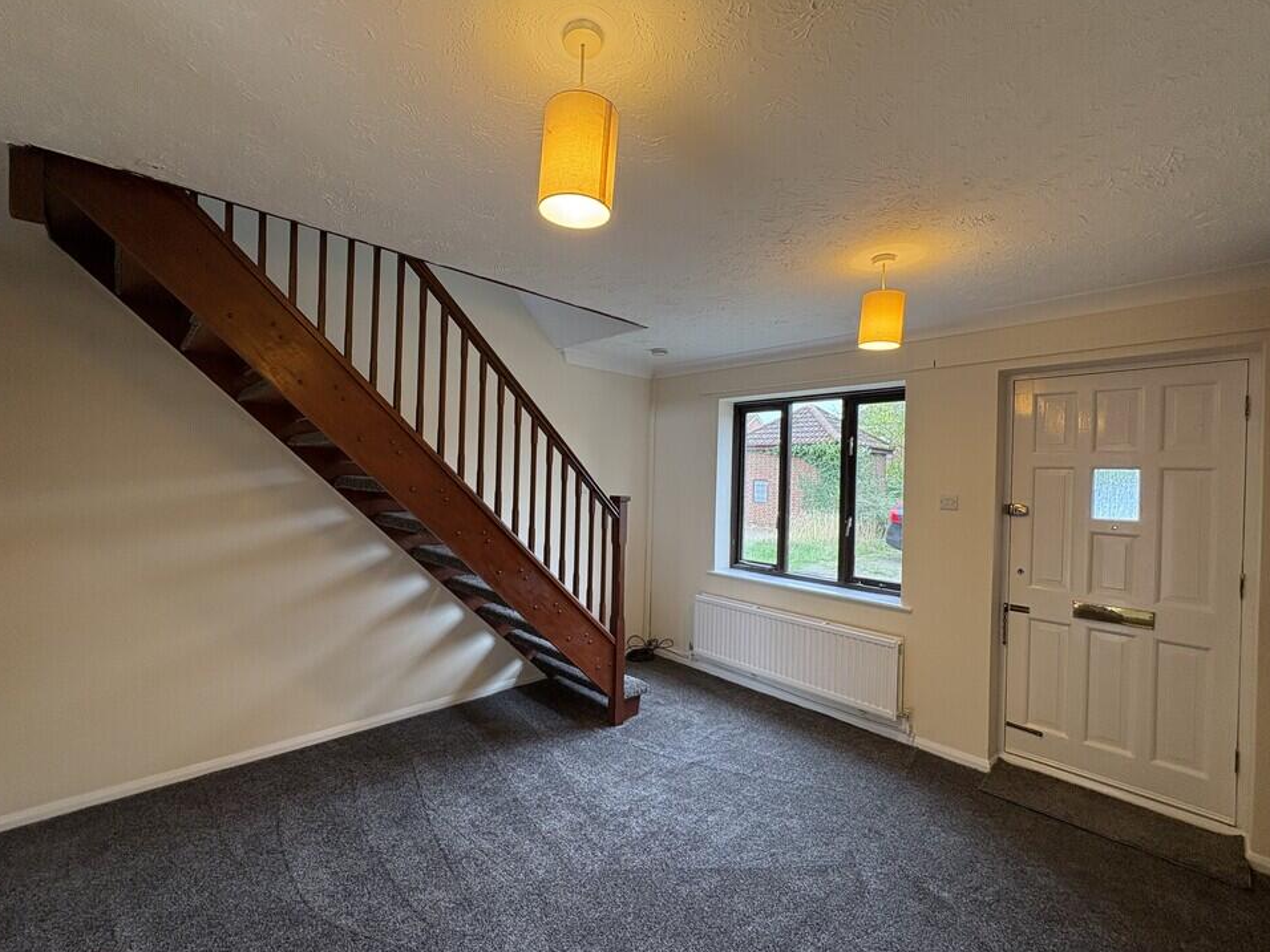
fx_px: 550
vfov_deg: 81.7
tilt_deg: +0.3
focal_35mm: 15
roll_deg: -1.2
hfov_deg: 98.1
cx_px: 600
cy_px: 475
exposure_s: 1/50
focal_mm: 2.22
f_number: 2.2
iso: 160
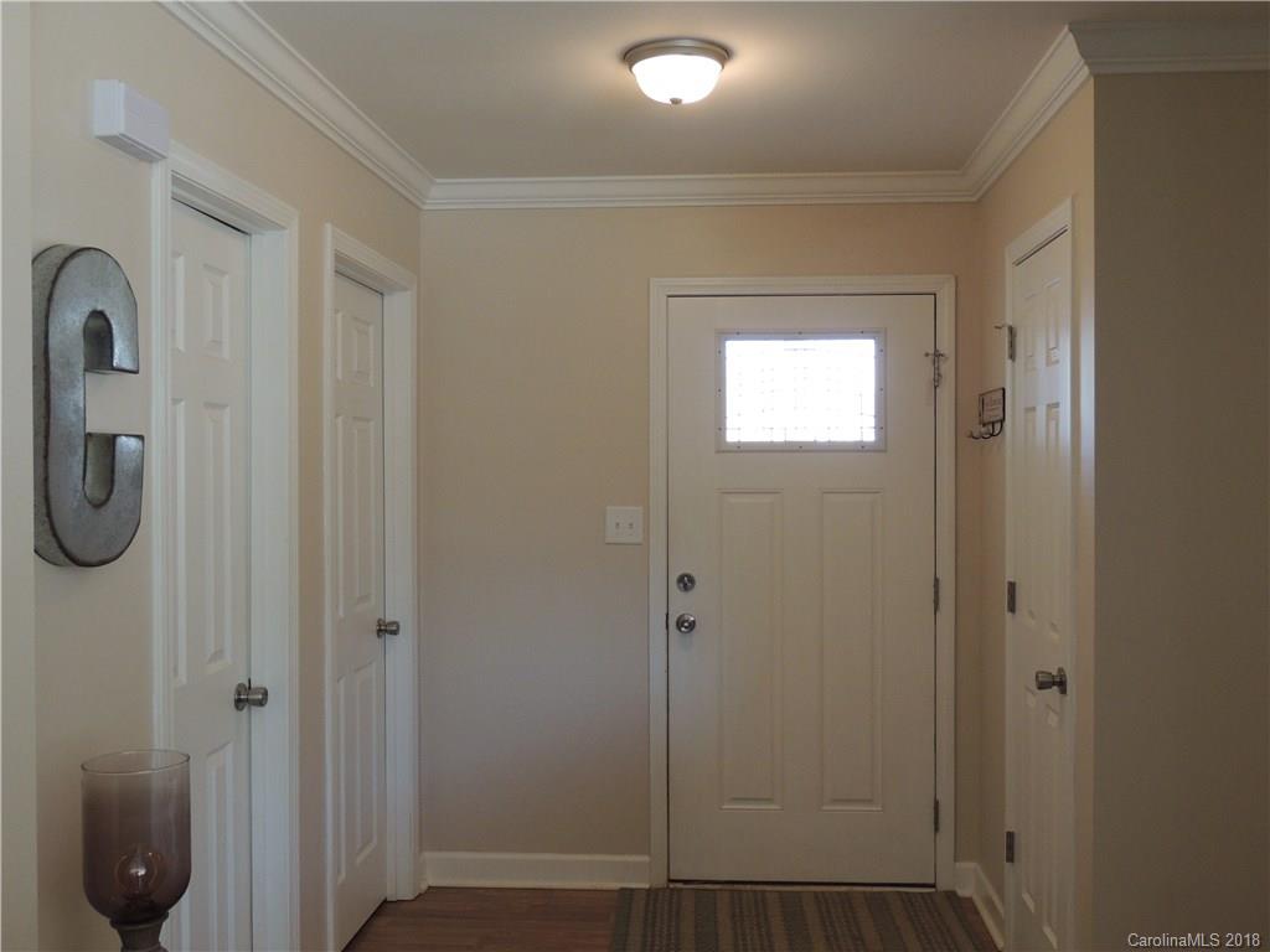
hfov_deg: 55.4
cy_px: 476
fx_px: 1211
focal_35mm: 33
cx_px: 635
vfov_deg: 42.9
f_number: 3.2
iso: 320
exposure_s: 1/50
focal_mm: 5.8
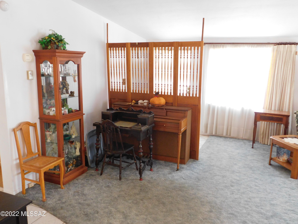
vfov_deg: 46.8
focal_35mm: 30
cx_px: 149
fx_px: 258
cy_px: 112
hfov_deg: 60.0
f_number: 3.2
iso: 400
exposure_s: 1/10
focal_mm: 5.3
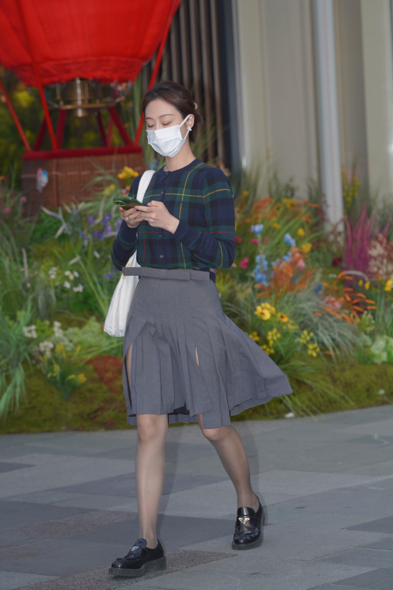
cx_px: 196
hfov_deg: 10.2
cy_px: 295
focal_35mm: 135
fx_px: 2211
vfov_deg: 15.2
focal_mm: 135
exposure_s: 1/200
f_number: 4.5
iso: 250
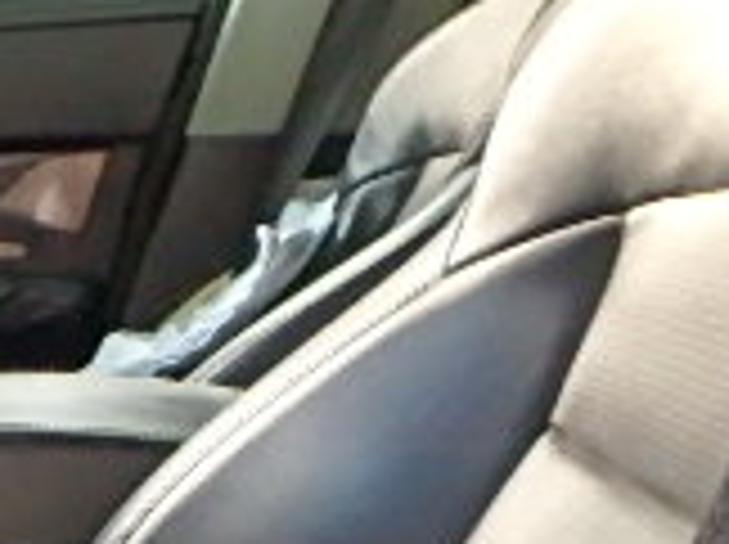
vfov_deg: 17.0
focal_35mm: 83
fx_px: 1745
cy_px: 638
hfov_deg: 17.9
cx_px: -652
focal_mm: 3.7
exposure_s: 1/30
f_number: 3.5
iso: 800
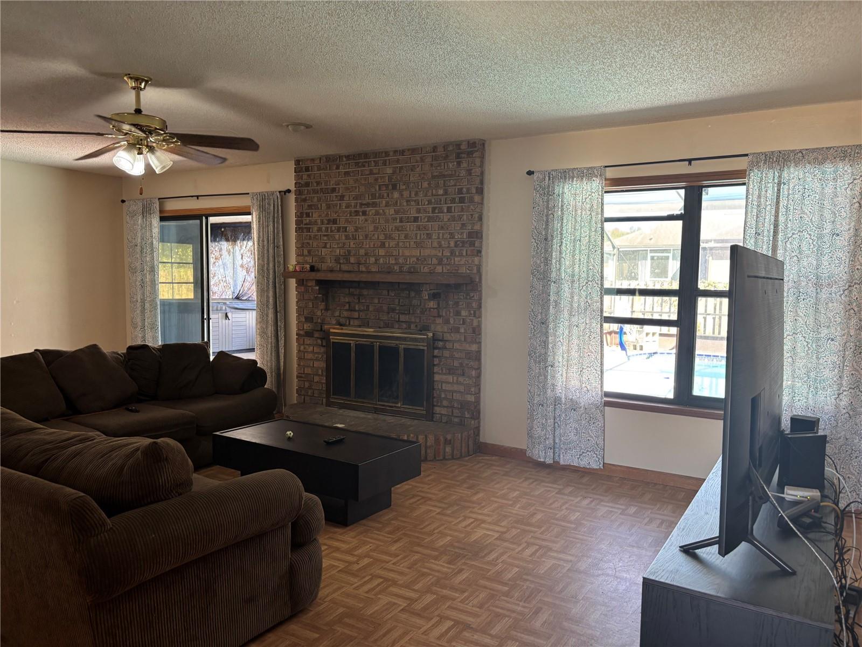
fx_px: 647
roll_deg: -1.0
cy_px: 324
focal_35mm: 26
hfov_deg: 67.3
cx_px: 431
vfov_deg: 53.1
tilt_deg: -5.0
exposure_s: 1/60
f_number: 1.6
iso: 125
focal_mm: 5.96
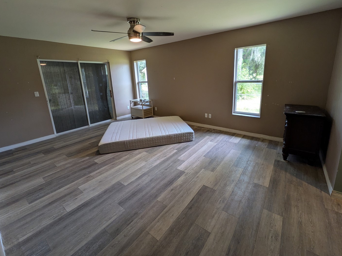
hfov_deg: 94.4
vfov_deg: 77.7
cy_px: 110
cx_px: 179
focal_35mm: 16
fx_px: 158
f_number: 2.2
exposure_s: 1/60
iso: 81
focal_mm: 1.85
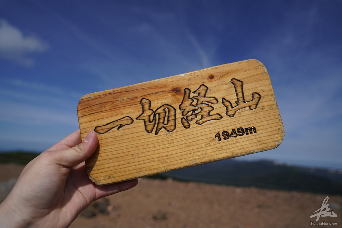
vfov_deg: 55.1
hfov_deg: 76.1
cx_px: 171
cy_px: 114
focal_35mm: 23
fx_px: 218
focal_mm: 23
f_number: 4
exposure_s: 1/2500
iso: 100
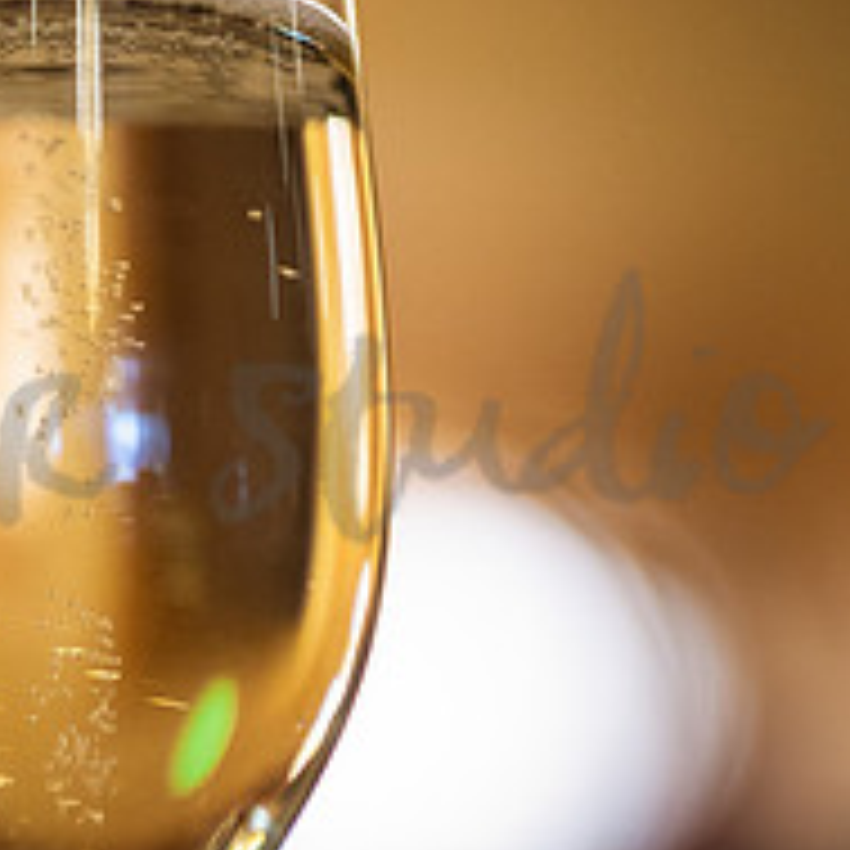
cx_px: -306
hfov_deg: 12.9
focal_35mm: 130
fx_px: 3612
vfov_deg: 13.4
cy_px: 396
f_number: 1.4
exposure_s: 1/160
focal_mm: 50
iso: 2500
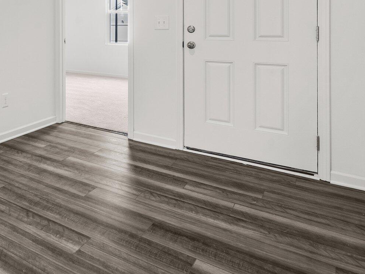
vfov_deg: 40.6
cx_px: 23
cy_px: 25
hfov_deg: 49.3
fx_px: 337
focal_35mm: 32
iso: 400
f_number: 8
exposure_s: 1
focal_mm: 16
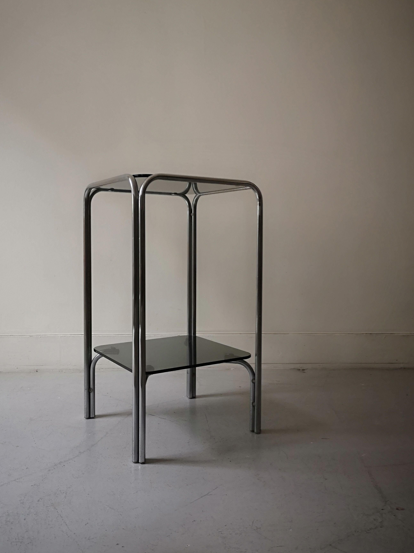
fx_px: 494
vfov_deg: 58.3
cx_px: 205
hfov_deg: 45.4
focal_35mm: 31
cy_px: 262
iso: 125
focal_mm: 3.95
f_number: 1.8
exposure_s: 1/50
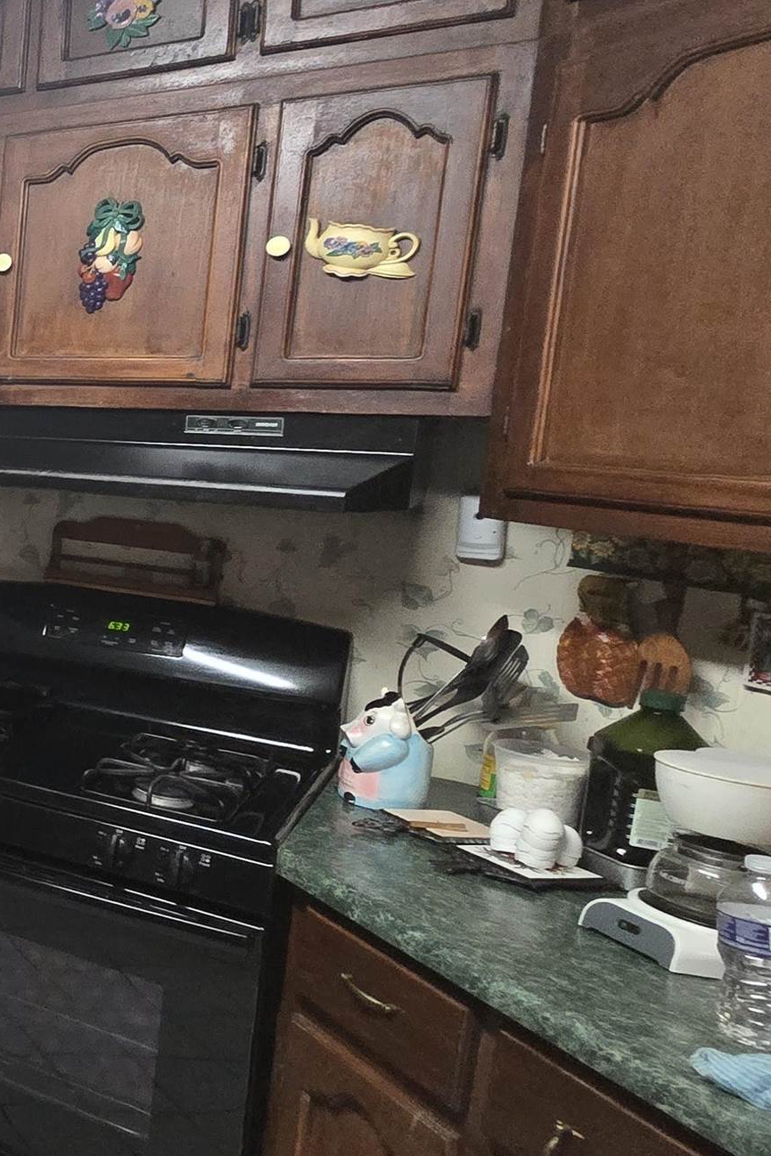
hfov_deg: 23.7
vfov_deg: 58.6
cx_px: -561
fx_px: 1028
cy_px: 512
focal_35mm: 32
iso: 800
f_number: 2.2
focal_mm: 2.2
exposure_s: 1/60
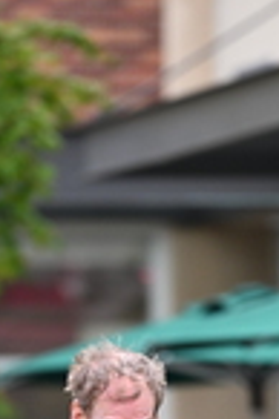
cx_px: 171
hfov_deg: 1.8
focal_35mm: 756
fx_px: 8809
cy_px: 591
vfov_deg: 2.7
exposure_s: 1/1600
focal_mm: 200
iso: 640
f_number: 2.8
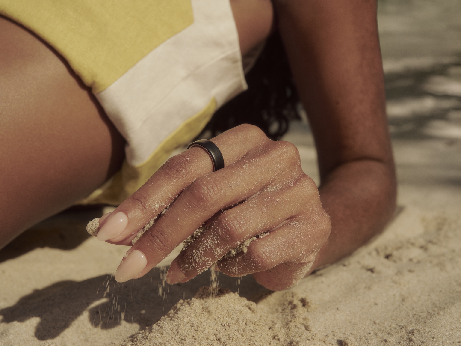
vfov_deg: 34.3
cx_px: 230
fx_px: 559
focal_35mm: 42
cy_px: 173
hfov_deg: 44.8
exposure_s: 1/250
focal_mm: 52.9
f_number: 11
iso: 320
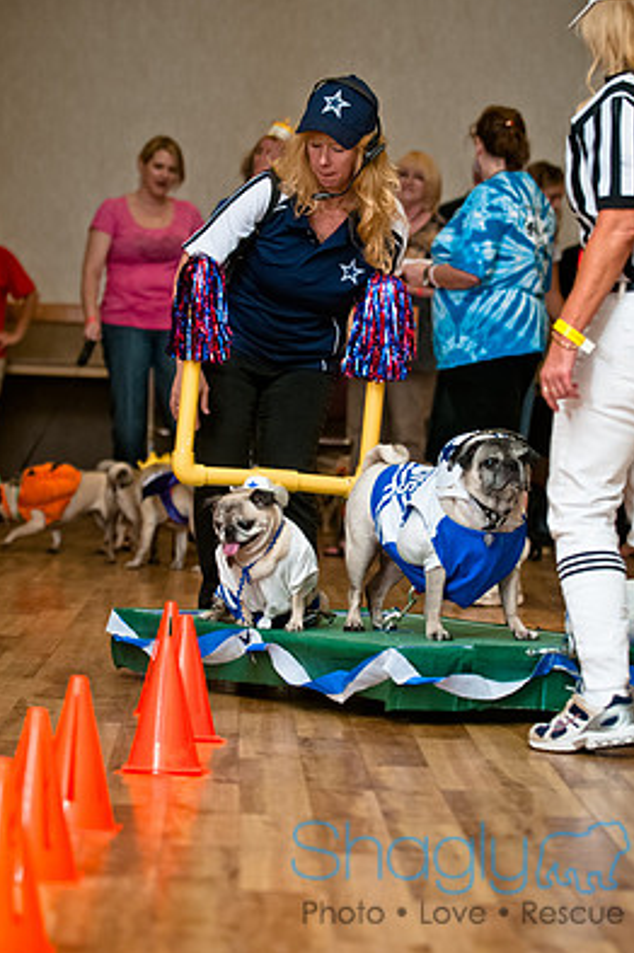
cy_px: 428
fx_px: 3625
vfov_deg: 15.0
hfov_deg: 10.0
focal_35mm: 137
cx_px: 311
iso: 200
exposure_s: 1/200
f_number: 2.8
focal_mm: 80
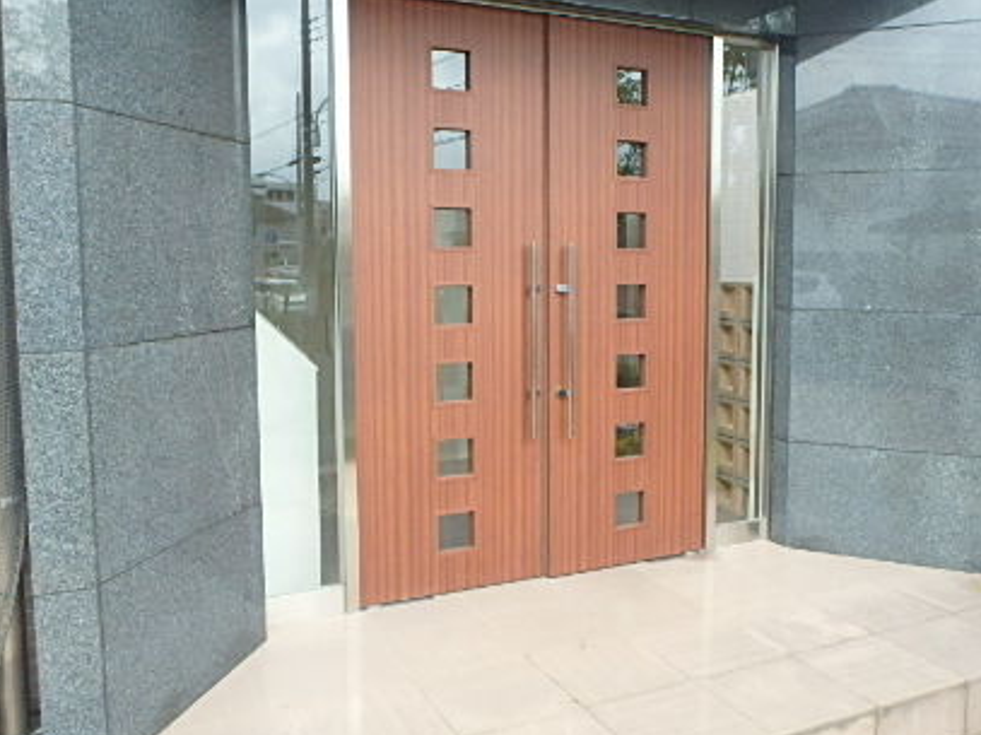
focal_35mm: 33
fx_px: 935
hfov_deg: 55.2
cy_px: 361
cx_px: 559
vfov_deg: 42.9
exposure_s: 1/250
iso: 320
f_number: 3.5
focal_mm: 3.7
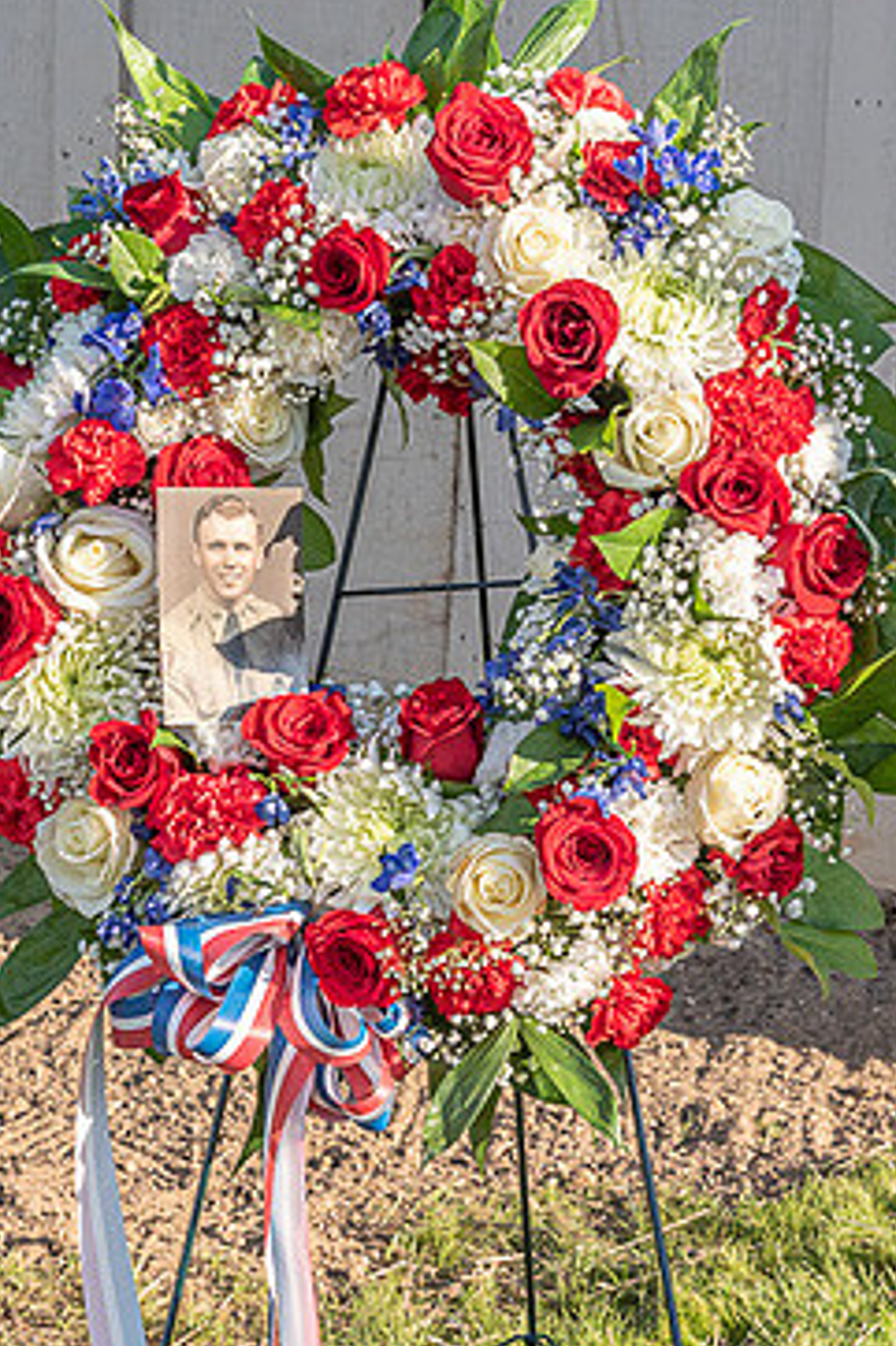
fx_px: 3625
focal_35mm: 97
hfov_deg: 14.0
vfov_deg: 21.0
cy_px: 543
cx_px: 230
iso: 500
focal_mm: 52
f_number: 10
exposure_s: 1/400
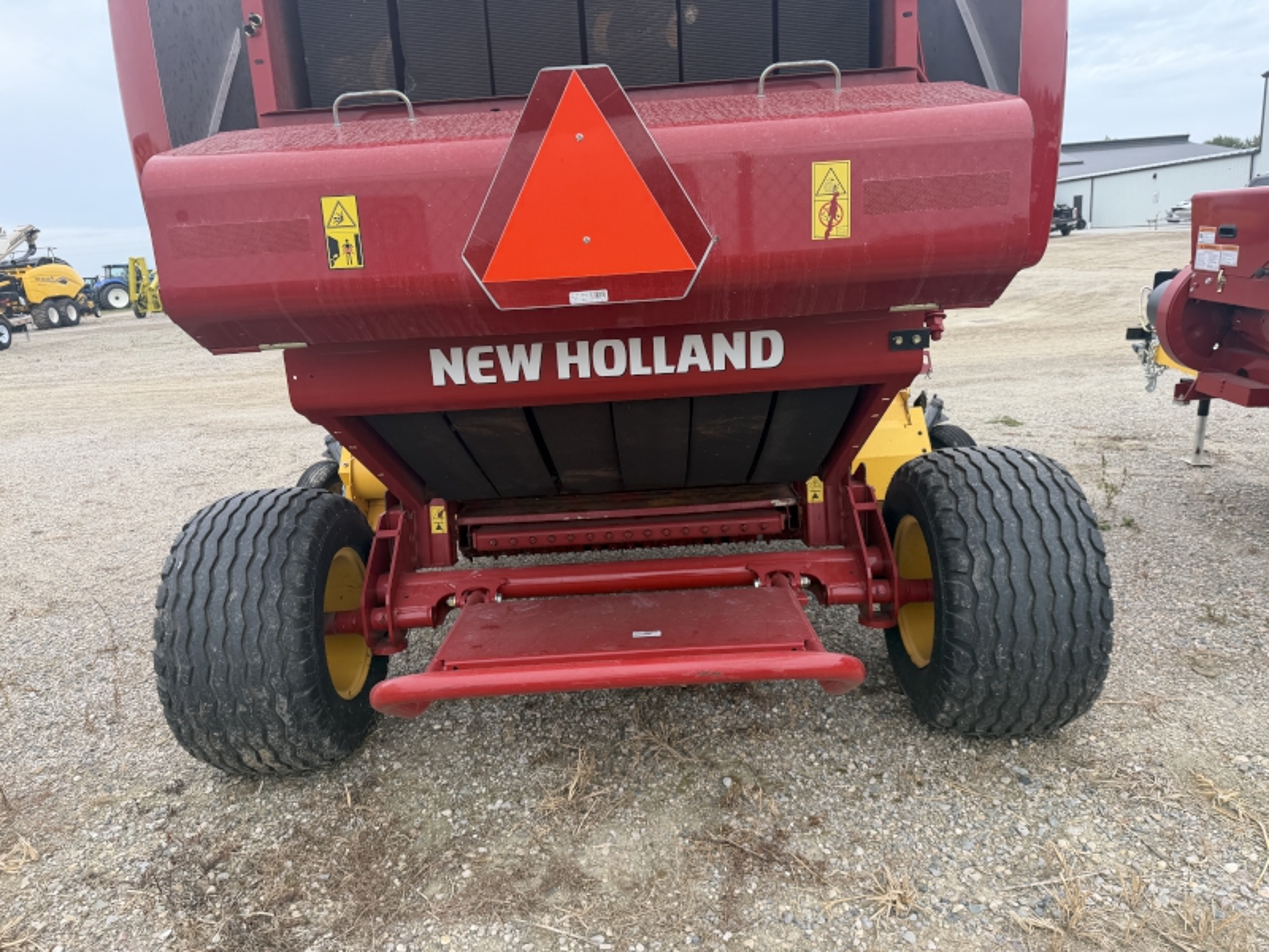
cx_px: 634
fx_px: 880
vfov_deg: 56.8
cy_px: 476
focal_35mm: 24
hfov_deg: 71.6
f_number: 1.78
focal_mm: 6.76
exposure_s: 1/491
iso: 80
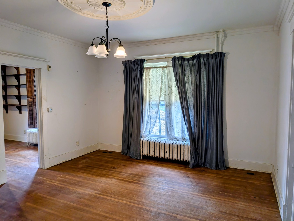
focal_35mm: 24
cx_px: 147
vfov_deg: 56.9
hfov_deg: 71.5
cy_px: 110
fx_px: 204
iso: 21
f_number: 1.68
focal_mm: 6.9
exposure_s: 1/134
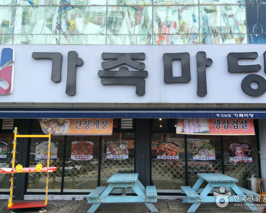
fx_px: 276
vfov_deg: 42.2
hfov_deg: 51.5
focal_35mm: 35
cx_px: 137
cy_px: 105
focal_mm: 3.3
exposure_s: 1/307
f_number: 2.4
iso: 32
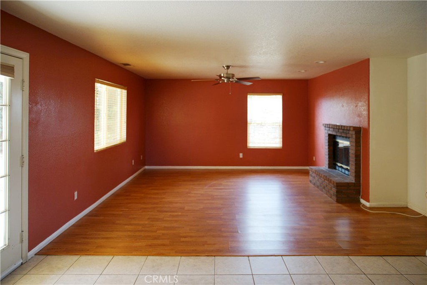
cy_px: 142
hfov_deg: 78.5
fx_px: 261
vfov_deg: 57.3
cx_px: 214
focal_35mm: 22
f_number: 3.2
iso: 200
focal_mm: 22
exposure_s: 1/80
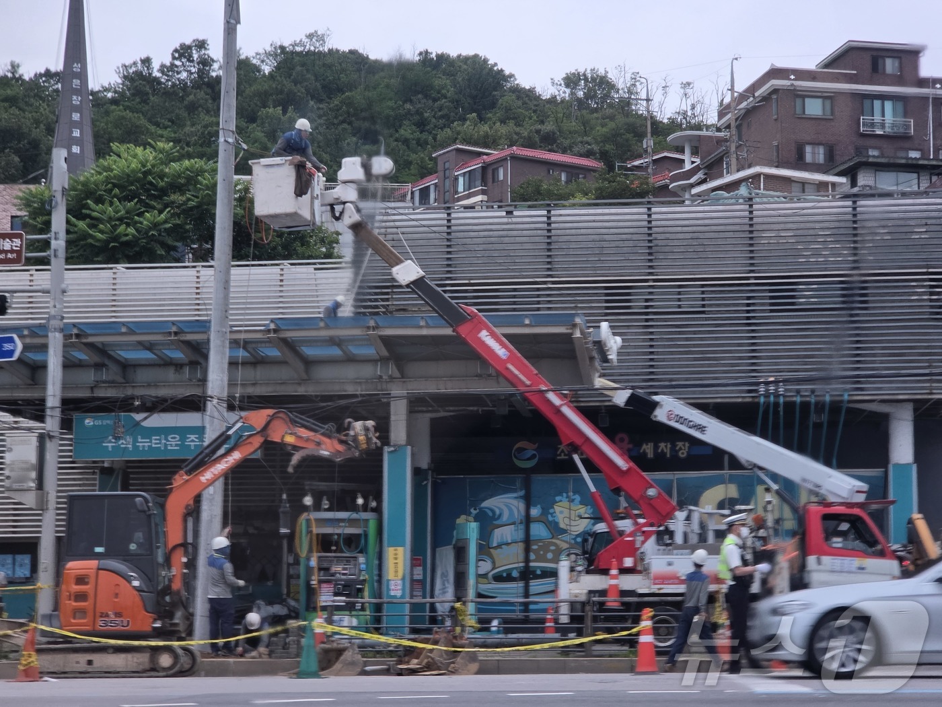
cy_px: 354
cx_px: 471
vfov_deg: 21.3
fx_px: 1878
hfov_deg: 28.2
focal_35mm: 69
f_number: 2.4
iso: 40
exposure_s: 1/120
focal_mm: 7
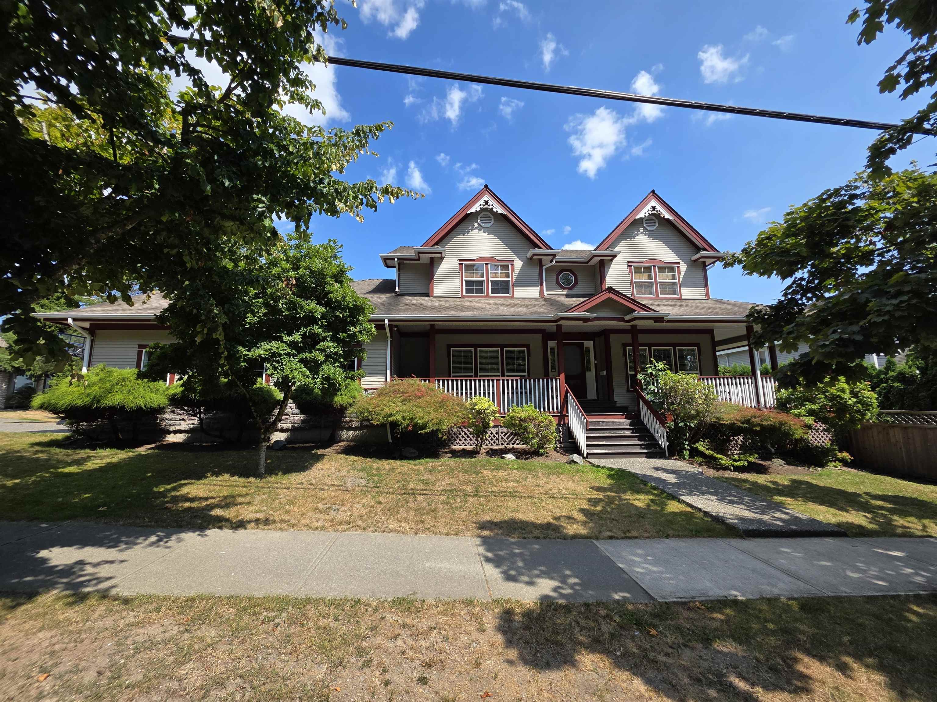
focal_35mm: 13
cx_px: 468
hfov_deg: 106.2
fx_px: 352
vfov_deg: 89.9
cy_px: 351
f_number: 1.9
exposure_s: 1/1461
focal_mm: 2.2
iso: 40
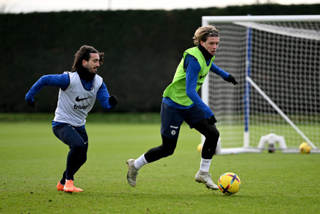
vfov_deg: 6.9
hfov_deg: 10.3
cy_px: 107
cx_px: 160
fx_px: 1778
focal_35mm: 200
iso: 500
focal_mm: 200
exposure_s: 1/2000
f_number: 2.8
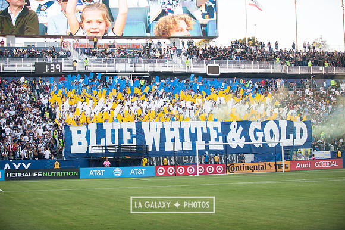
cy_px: 115
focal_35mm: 78
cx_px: 172
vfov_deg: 17.5
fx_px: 747
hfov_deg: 26.0
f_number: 2.8
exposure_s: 1/1250
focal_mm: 78
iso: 800
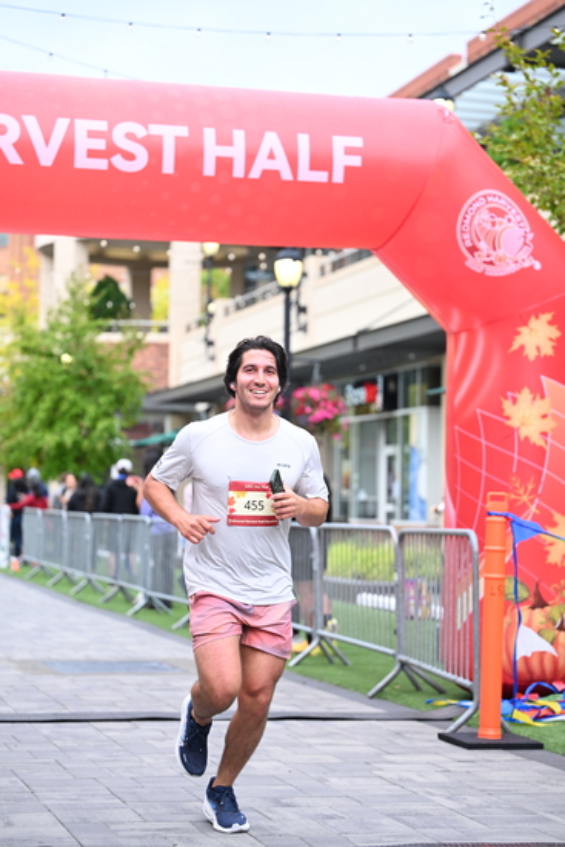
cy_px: 424
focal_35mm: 78
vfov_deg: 26.0
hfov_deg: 17.5
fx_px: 1835
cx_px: 282
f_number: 2.8
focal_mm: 78
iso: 1000
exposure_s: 1/1600
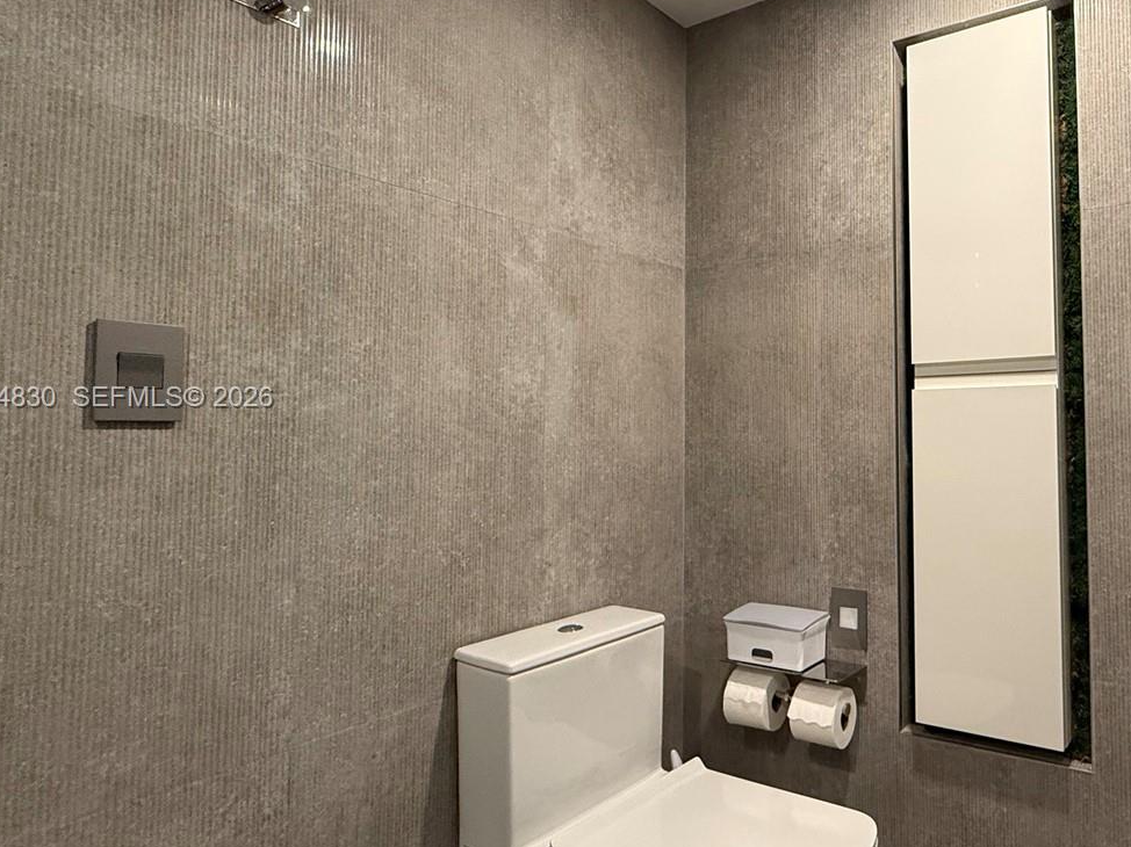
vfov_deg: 58.8
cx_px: 841
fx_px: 751
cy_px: 399
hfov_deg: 69.3
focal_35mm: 23
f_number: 2.2
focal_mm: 2.22
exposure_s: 1/60
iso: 400
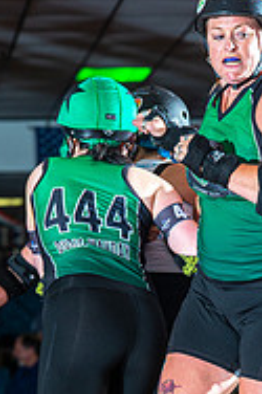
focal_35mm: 383
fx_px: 4188
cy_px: 398
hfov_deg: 3.6
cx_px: 254
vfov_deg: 5.4
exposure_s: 1/160
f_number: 7.1
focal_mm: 160
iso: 640
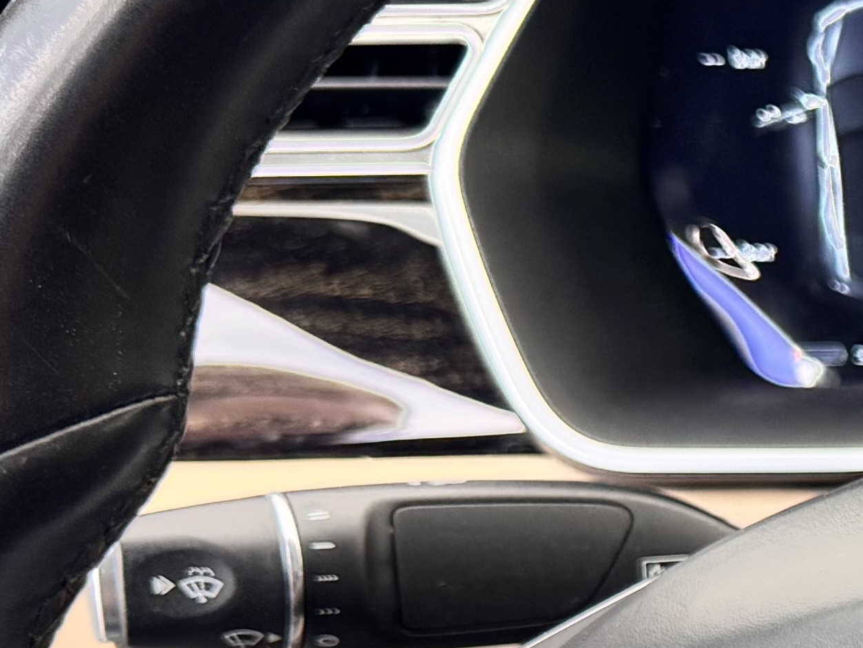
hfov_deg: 15.0
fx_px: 2743
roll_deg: +0.8
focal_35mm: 110
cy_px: 677
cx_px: 1655
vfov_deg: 13.3
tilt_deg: -27.0
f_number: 1.78
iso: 100
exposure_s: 1/121
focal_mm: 6.76
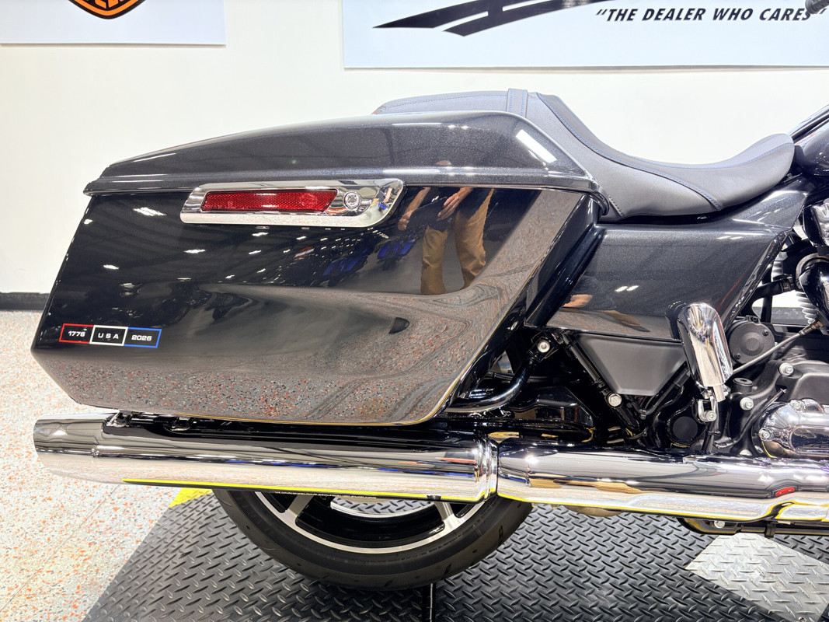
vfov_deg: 53.1
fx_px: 623
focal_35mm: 26
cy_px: 311
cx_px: 414
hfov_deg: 67.3
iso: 80
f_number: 1.6
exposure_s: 1/60
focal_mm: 5.96
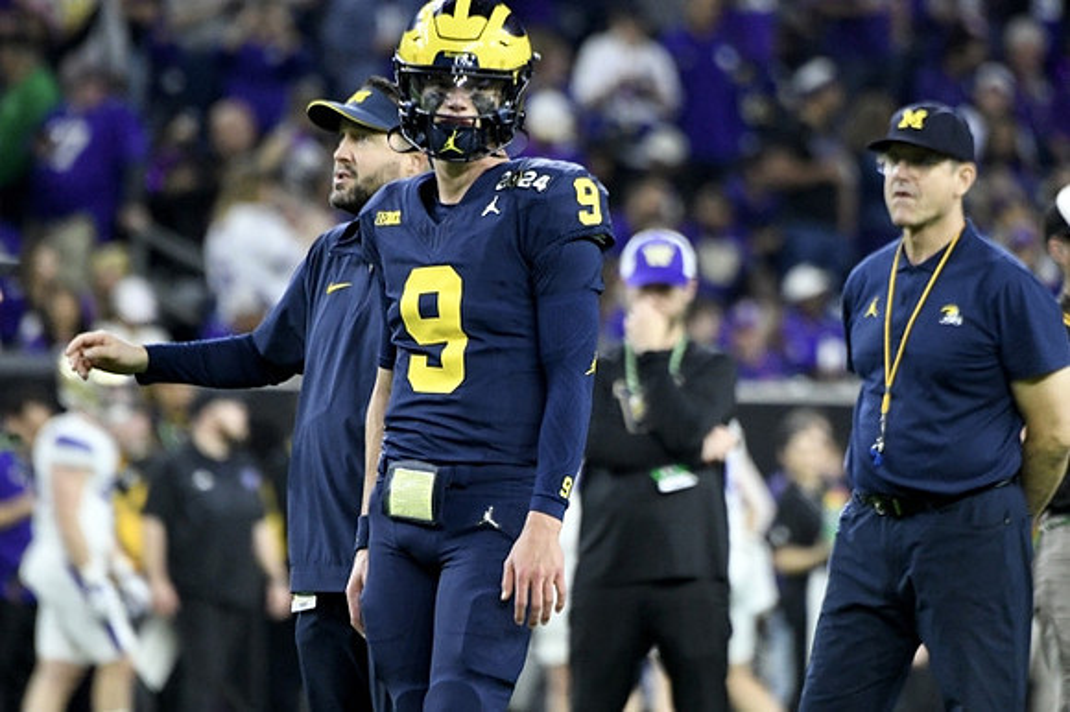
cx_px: 535
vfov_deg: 2.3
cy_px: 356
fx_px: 17822
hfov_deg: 3.4
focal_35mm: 600
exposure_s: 1/640
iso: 6400
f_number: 5.6
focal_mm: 400
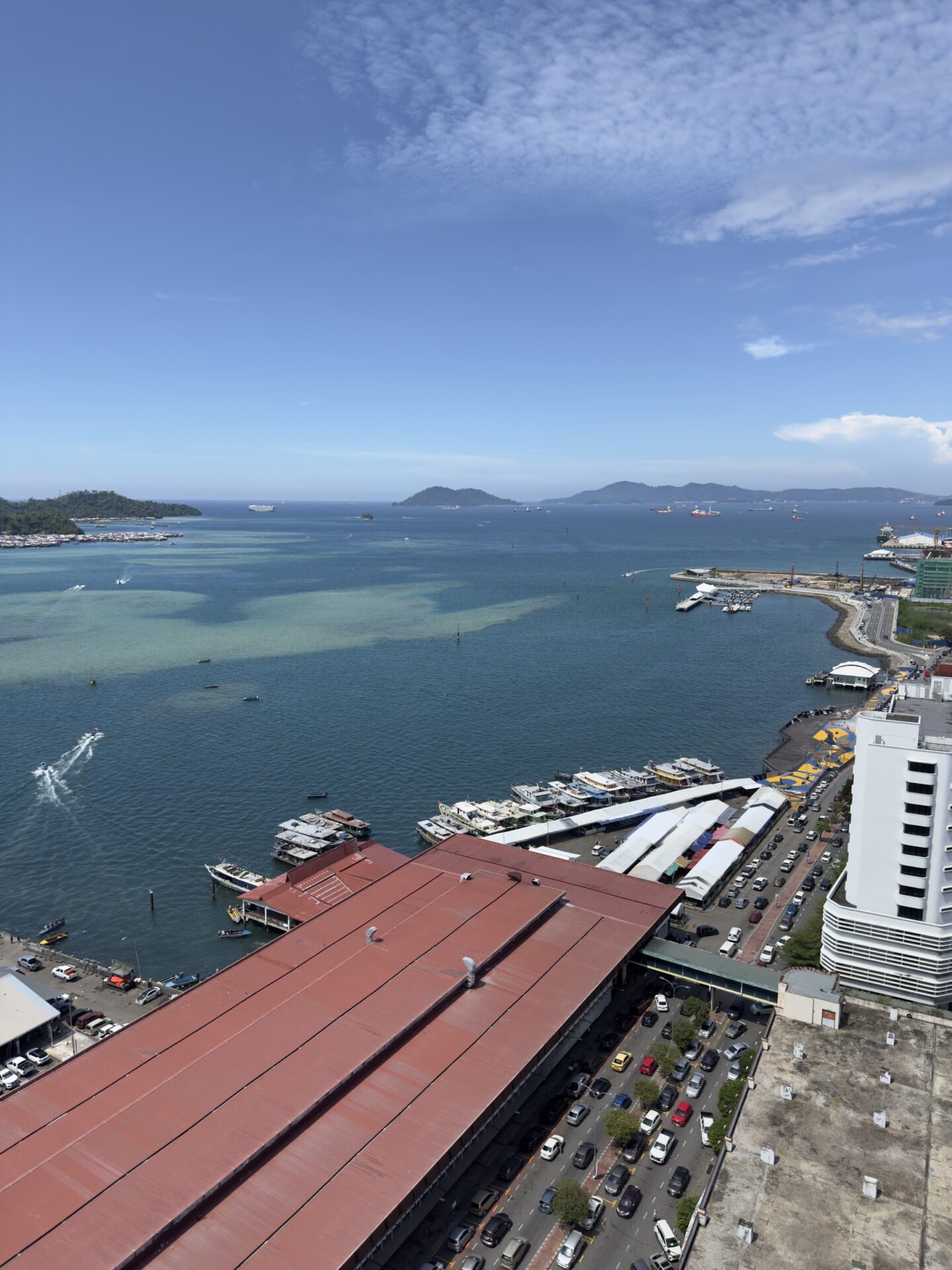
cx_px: 476
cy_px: 635
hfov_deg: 56.8
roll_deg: +0.3
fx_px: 880
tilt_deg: -8.7
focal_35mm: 24
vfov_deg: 71.6
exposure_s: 1/6849
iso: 100
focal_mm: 6.76
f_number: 1.78
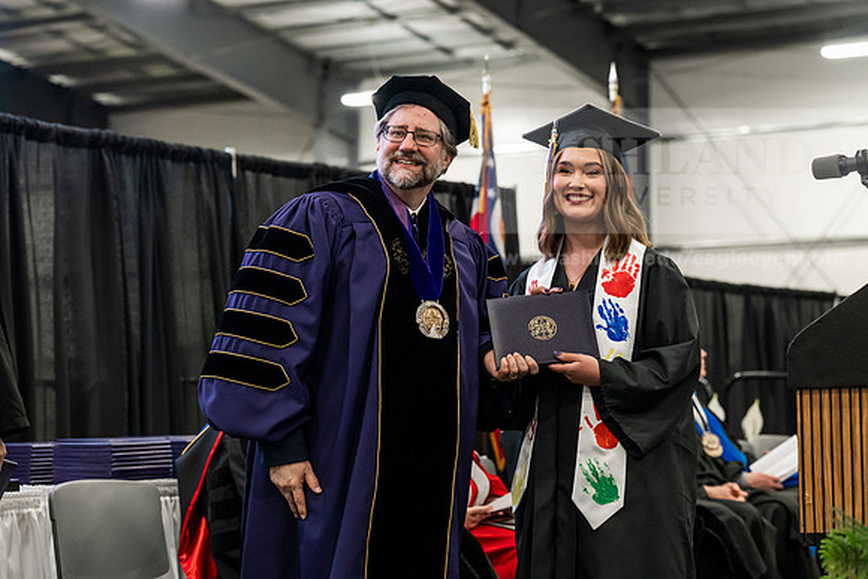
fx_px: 2074
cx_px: 434
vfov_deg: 15.9
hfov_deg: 23.6
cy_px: 290
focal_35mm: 86
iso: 4000
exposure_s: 1/200
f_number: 4.5
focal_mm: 86
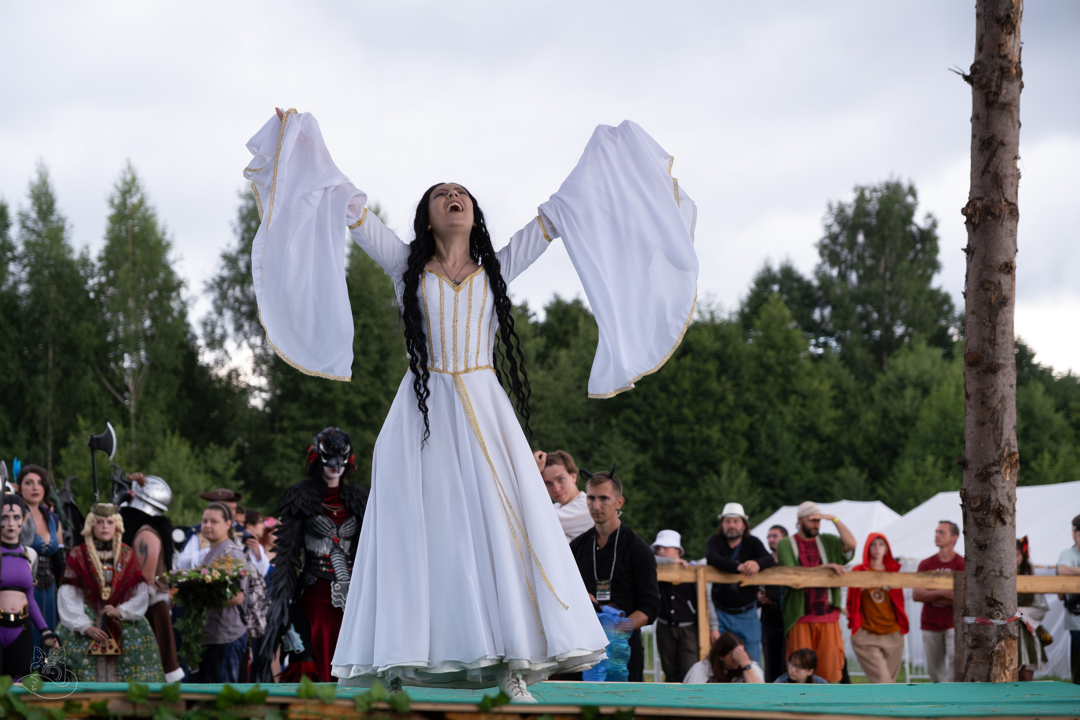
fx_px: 2490
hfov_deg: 24.5
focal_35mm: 83
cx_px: 540
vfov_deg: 16.5
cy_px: 360
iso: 800
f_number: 3.6
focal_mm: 55
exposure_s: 1/1000
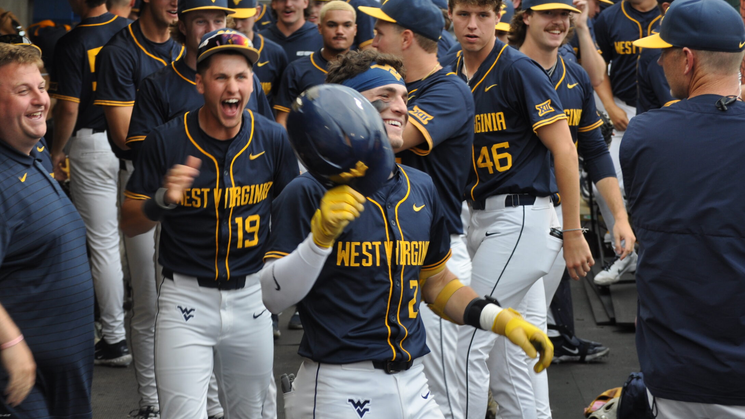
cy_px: 243
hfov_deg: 16.1
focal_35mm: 133
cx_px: 318
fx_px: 2627
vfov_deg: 9.1
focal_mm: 72
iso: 320
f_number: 5.6
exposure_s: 1/125
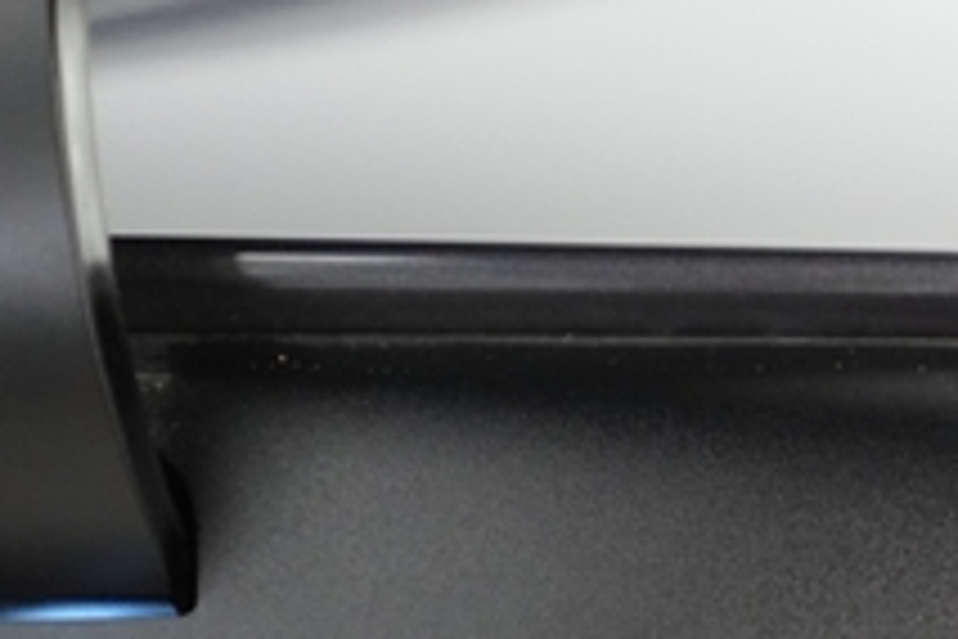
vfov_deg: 16.5
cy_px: 828
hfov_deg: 24.6
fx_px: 2076
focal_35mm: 78
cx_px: 994
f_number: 2.8
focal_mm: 26
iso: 6400
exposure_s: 1/160
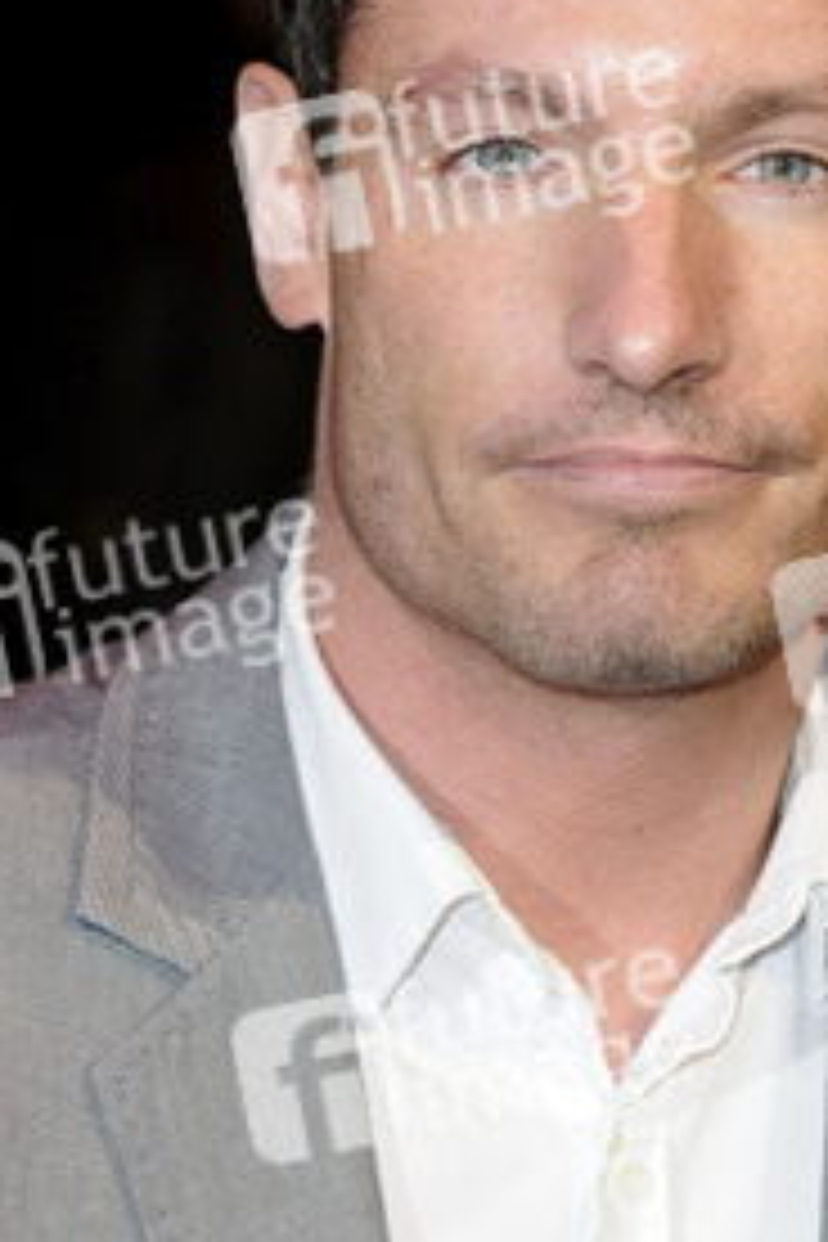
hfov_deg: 7.3
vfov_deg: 11.0
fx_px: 6451
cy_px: 382
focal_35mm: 187
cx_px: 596
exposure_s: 1/200
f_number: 5
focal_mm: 86
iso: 400
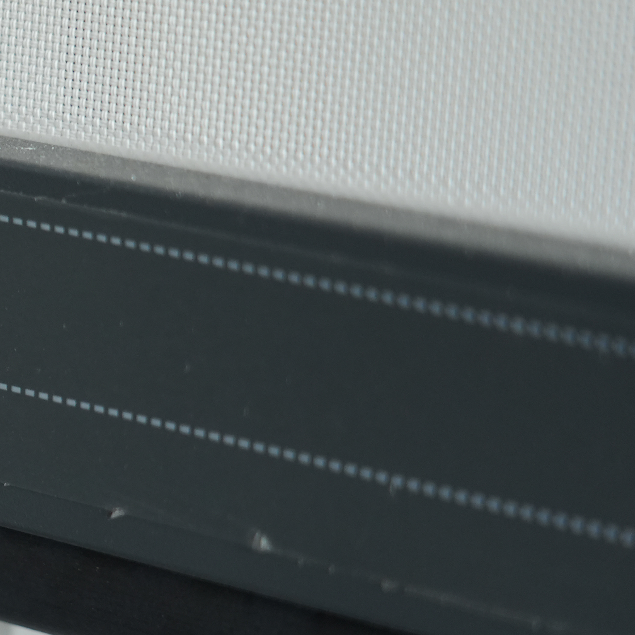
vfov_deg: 8.1
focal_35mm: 216
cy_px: 372
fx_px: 4483
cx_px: -323
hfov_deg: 7.9
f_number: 4
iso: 800
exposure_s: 1/60
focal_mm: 76
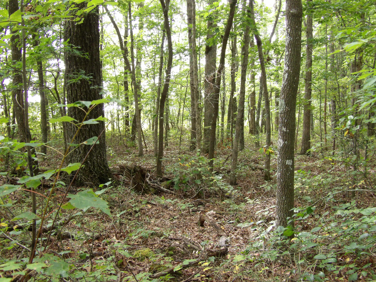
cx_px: 188
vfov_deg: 31.5
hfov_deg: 41.2
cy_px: 141
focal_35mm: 46
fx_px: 500
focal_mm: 8.2
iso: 376
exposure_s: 1/60
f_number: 3.8
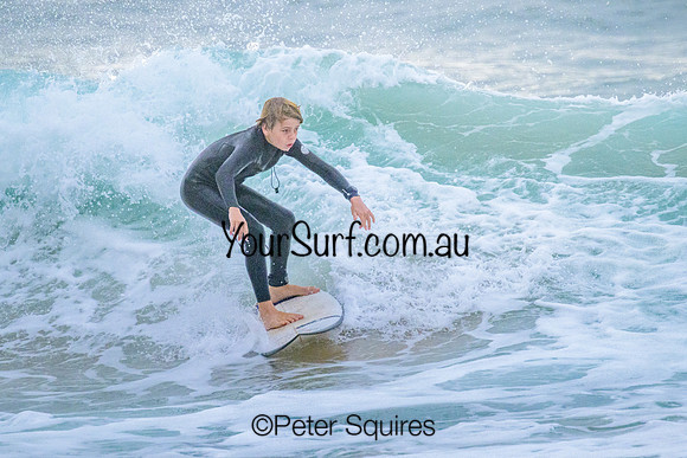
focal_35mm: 1101
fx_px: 21008
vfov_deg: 1.3
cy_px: 195
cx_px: 359
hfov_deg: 1.9
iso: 3200
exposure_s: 1/2000
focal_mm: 800
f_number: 11
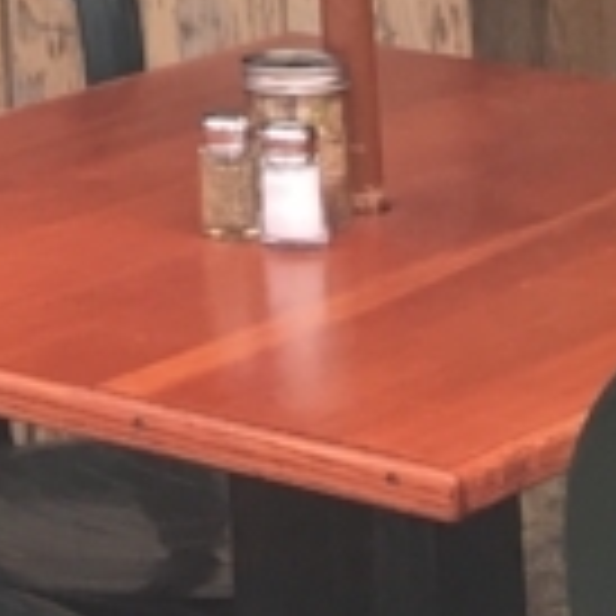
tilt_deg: +6.7
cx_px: -360
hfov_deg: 8.9
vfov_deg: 7.6
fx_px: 3845
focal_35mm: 191
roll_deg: +0.1
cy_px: -1466
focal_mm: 4.15
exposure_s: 1/194
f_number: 2.2
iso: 25
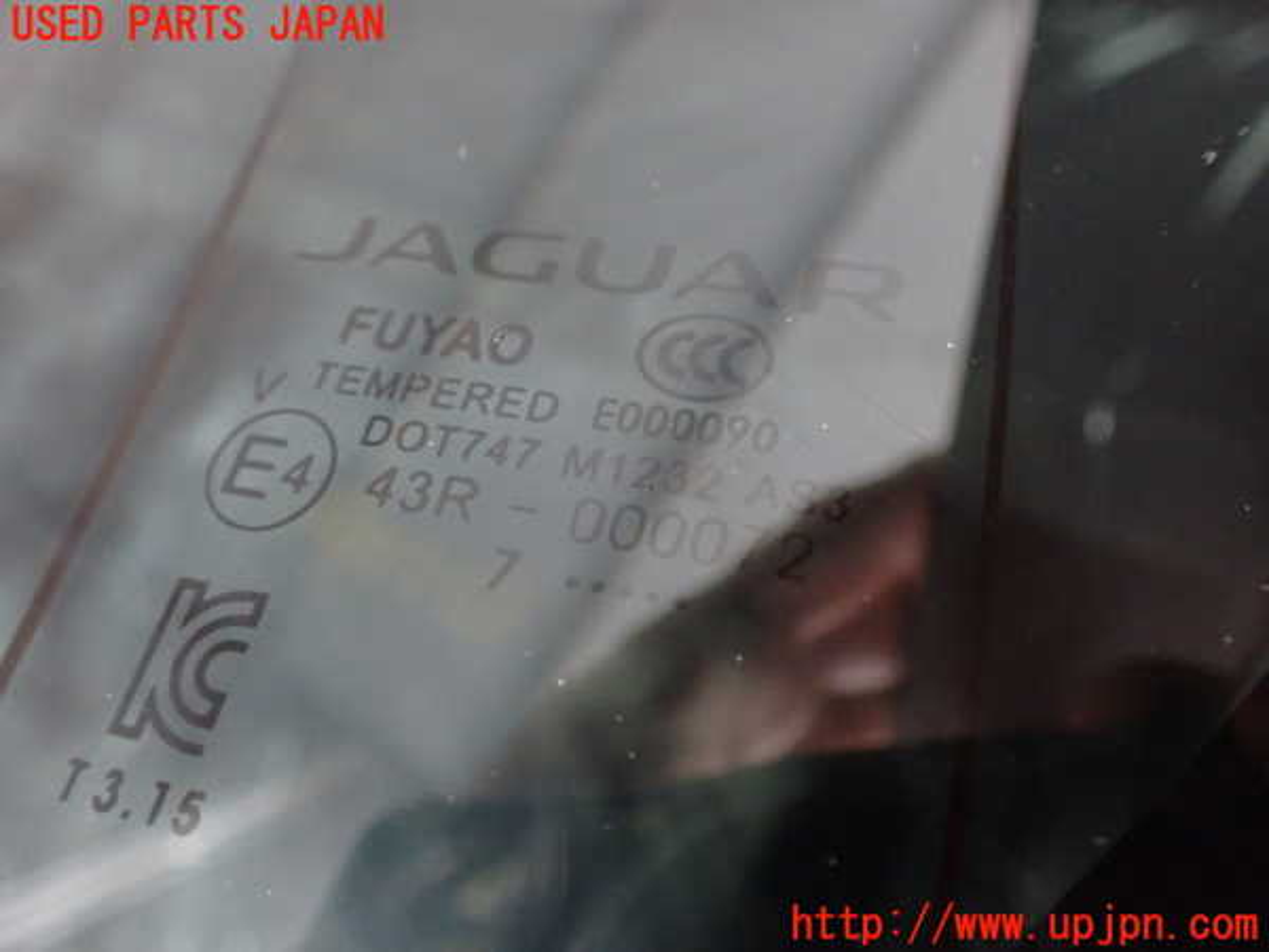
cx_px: 634
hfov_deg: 60.0
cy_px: 476
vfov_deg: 46.8
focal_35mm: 30
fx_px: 1100
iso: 1000
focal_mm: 5.4
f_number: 2.3
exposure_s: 1/30
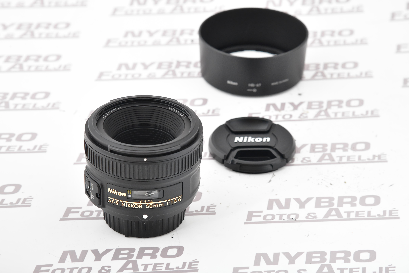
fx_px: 1363
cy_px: 136
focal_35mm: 120
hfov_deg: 17.1
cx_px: 204
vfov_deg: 11.4
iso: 2500
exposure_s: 1/200
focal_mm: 120
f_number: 11
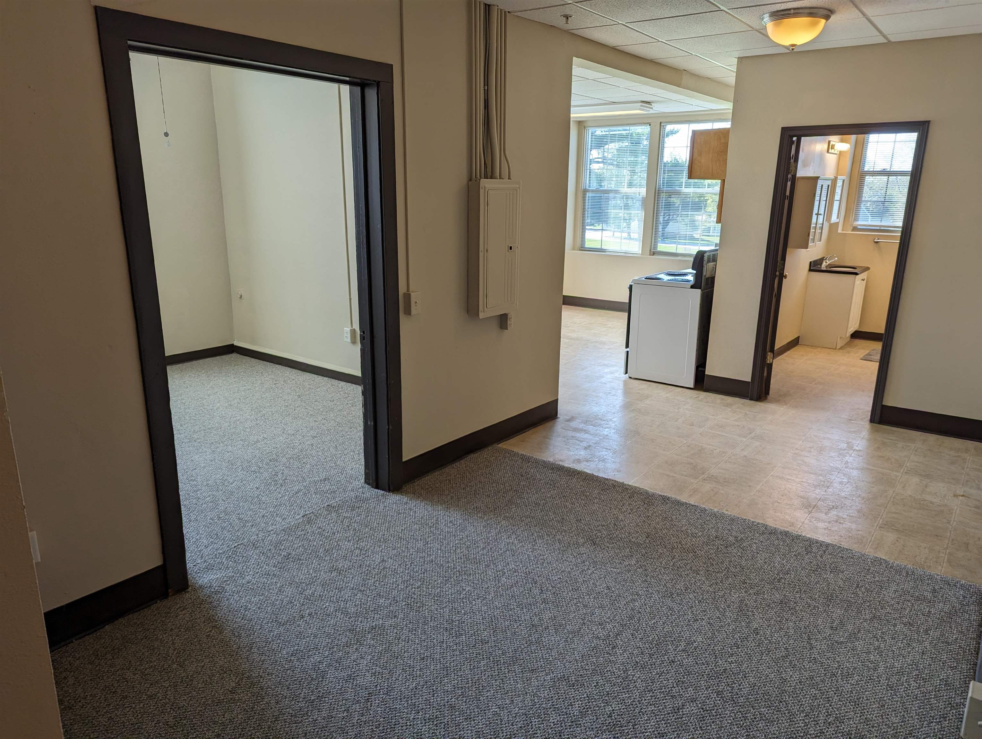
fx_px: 682
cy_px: 370
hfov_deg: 71.5
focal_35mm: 24
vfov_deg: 56.9
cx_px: 491
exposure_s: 1/152
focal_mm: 6.81
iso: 52
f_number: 1.85
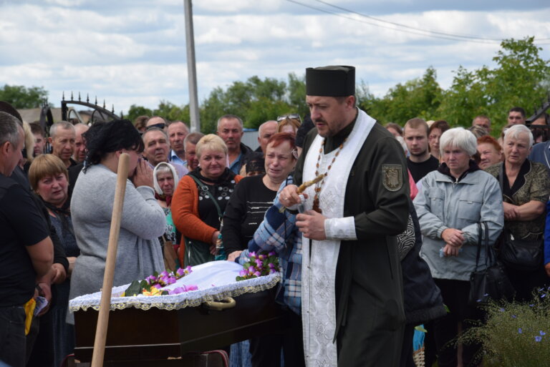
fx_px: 1949
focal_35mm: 128
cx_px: 275
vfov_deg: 10.8
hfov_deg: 16.1
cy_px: 184
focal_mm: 85
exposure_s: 1/200
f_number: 8
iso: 100
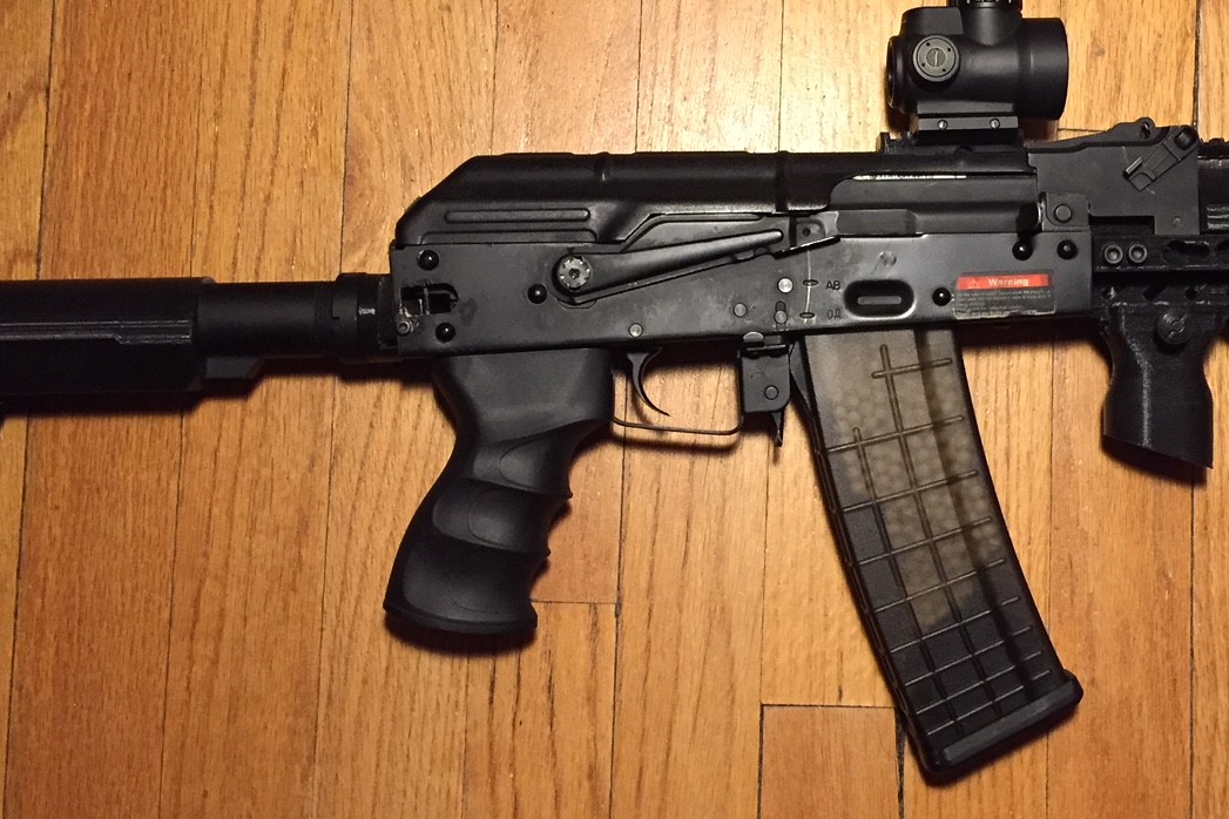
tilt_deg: -85.6
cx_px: 804
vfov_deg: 28.6
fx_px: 1604
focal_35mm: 47
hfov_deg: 41.5
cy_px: 360
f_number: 2.2
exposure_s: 1/30
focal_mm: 4.15
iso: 250
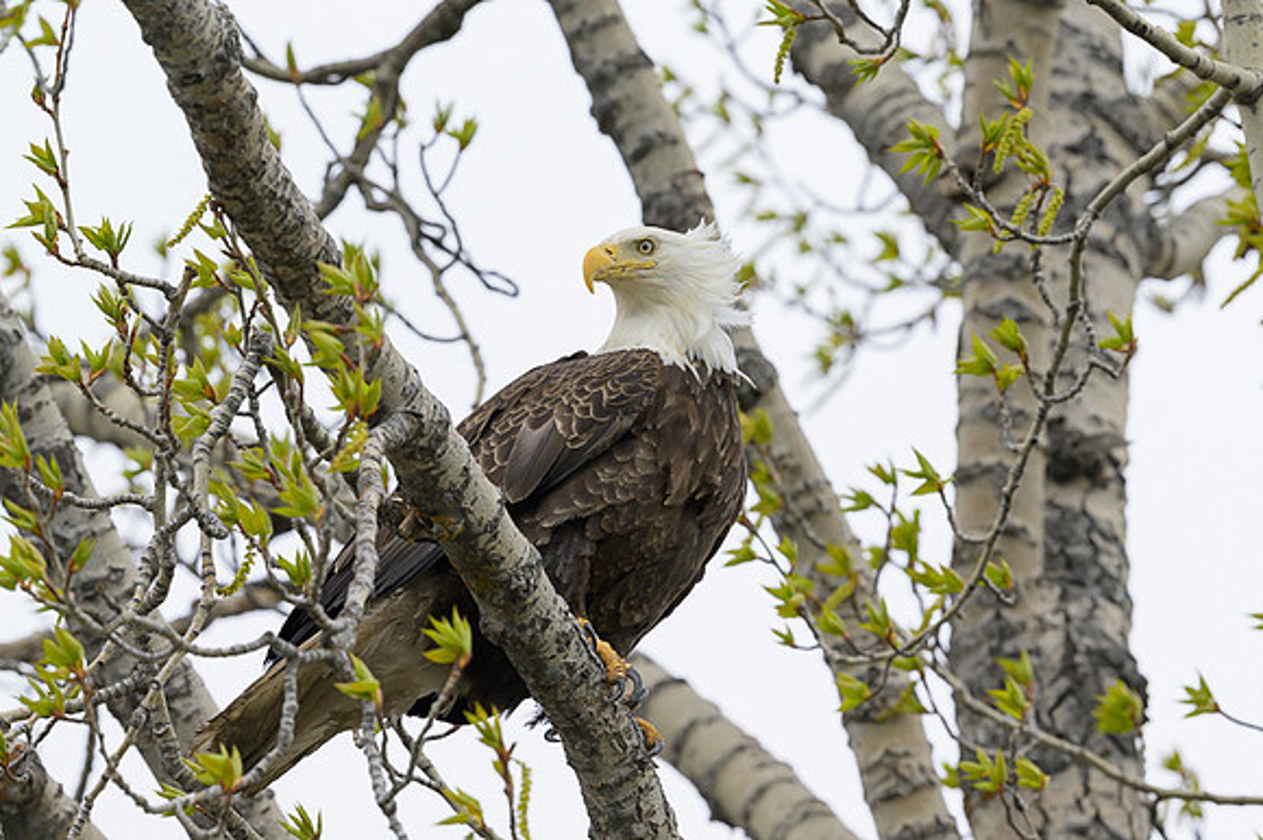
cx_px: 680
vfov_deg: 2.6
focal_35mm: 522
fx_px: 18318
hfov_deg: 3.9
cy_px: 412
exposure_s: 1/2500
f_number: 5.6
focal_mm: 400
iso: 1000
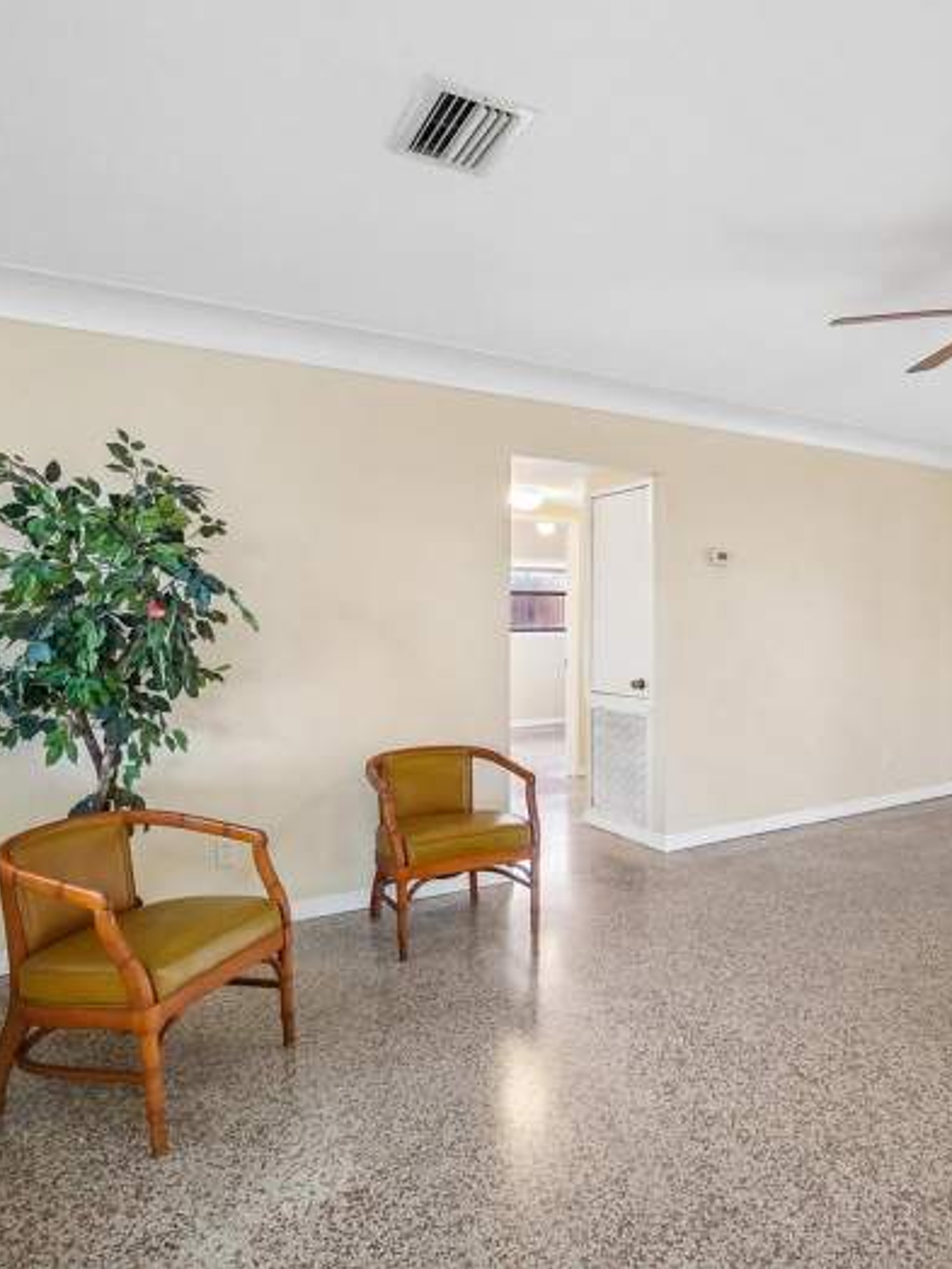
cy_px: 626
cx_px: 649
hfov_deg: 59.4
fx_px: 807
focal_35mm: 22
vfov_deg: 76.4
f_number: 8
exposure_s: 1/30
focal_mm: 10
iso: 1250
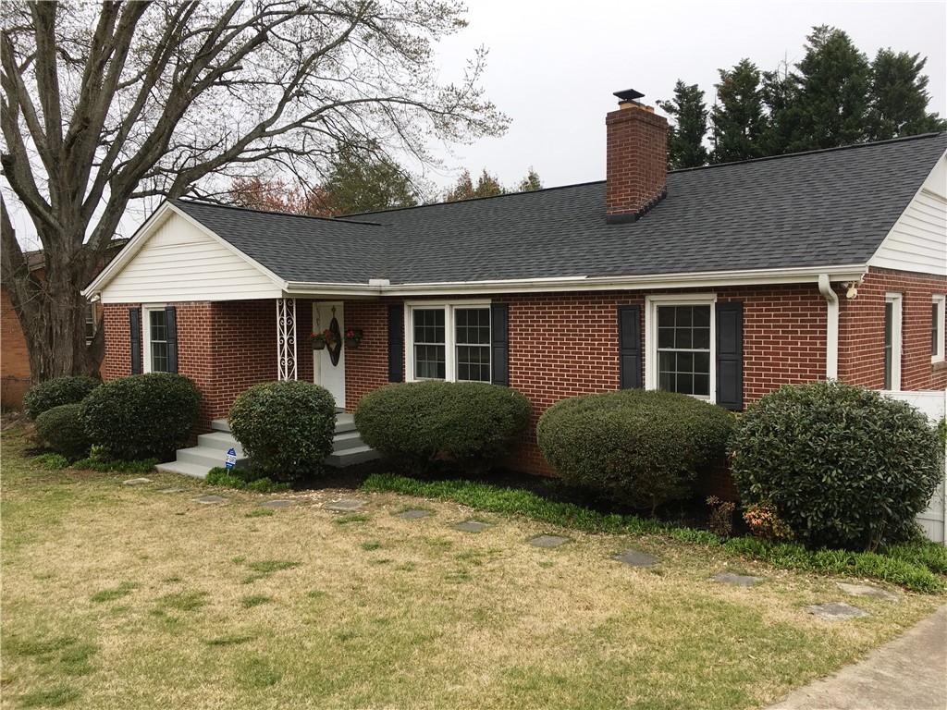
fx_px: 793
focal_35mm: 29
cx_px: 474
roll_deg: +0.3
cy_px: 355
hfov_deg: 61.7
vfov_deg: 48.2
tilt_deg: -1.9
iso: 25
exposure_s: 1/232
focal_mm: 4.15
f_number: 2.2
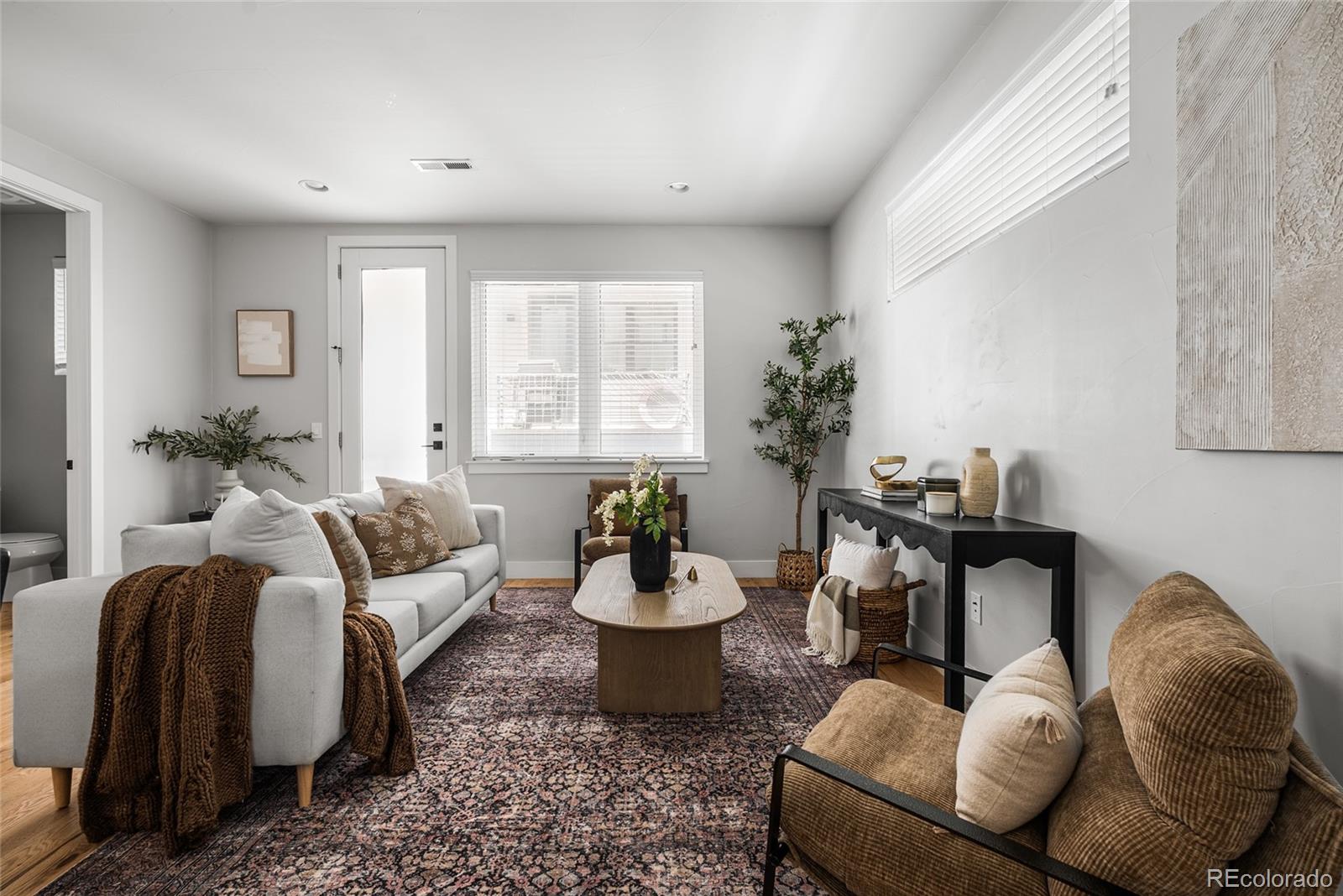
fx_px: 597
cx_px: 672
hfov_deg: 96.7
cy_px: 448
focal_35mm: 16
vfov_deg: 73.8
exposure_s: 2
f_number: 8
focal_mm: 16
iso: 200
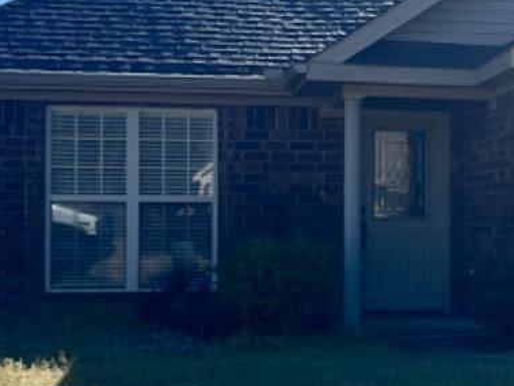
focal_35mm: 103
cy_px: 209
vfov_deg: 14.4
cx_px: 559
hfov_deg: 18.4
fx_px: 1529
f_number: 1.5
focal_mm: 5.7
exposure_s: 1/5076
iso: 50
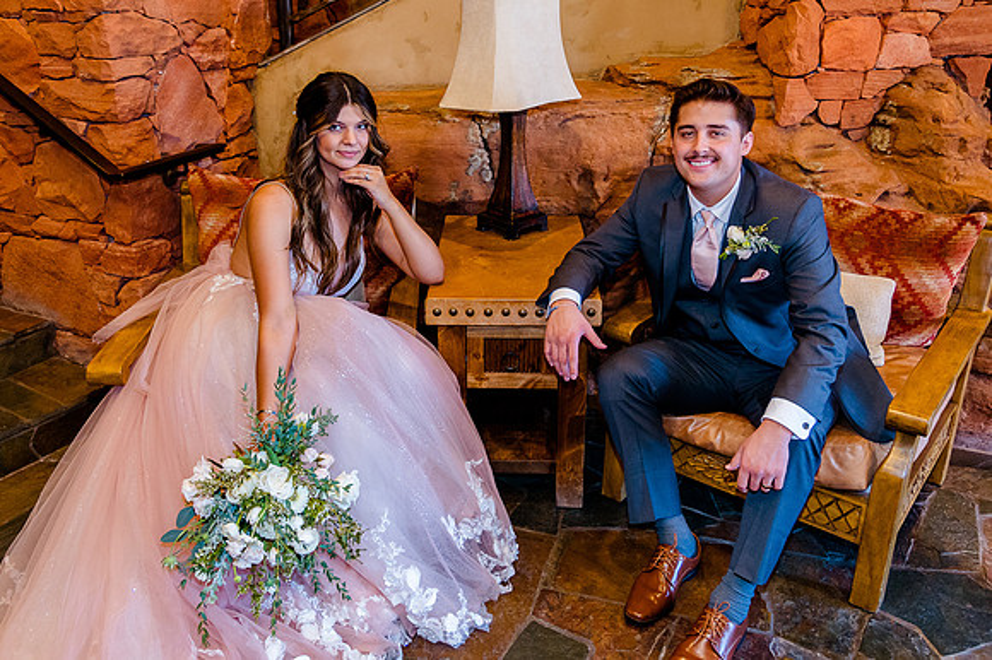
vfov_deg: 41.8
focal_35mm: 31
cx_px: 463
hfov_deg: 59.9
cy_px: 263
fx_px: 860
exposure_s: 1/80
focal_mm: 24
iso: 2500
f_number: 4
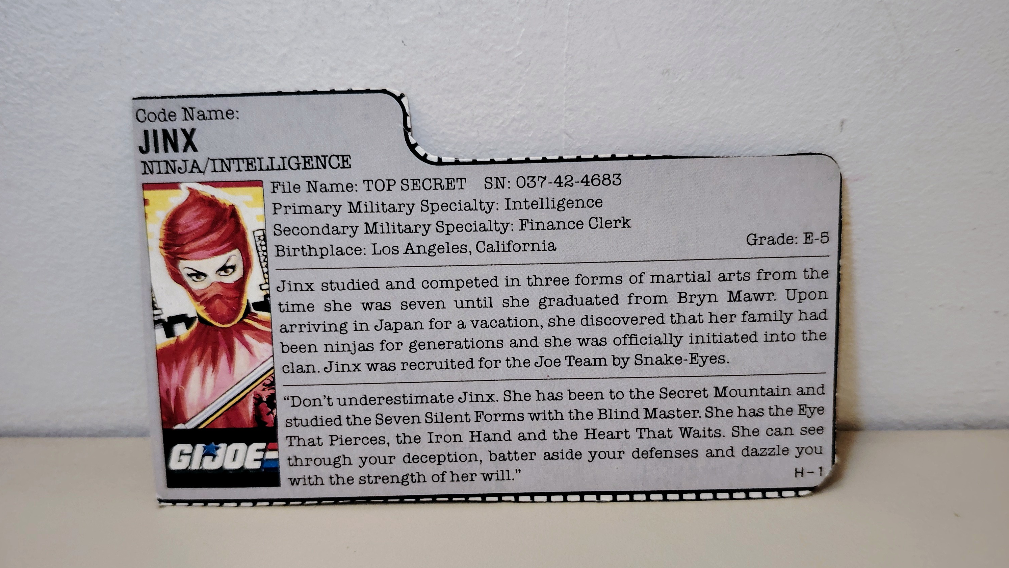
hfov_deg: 56.6
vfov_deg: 33.7
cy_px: 323
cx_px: 503
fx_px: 936
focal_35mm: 35
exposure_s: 1/50
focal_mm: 5.25
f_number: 1.75
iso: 1250
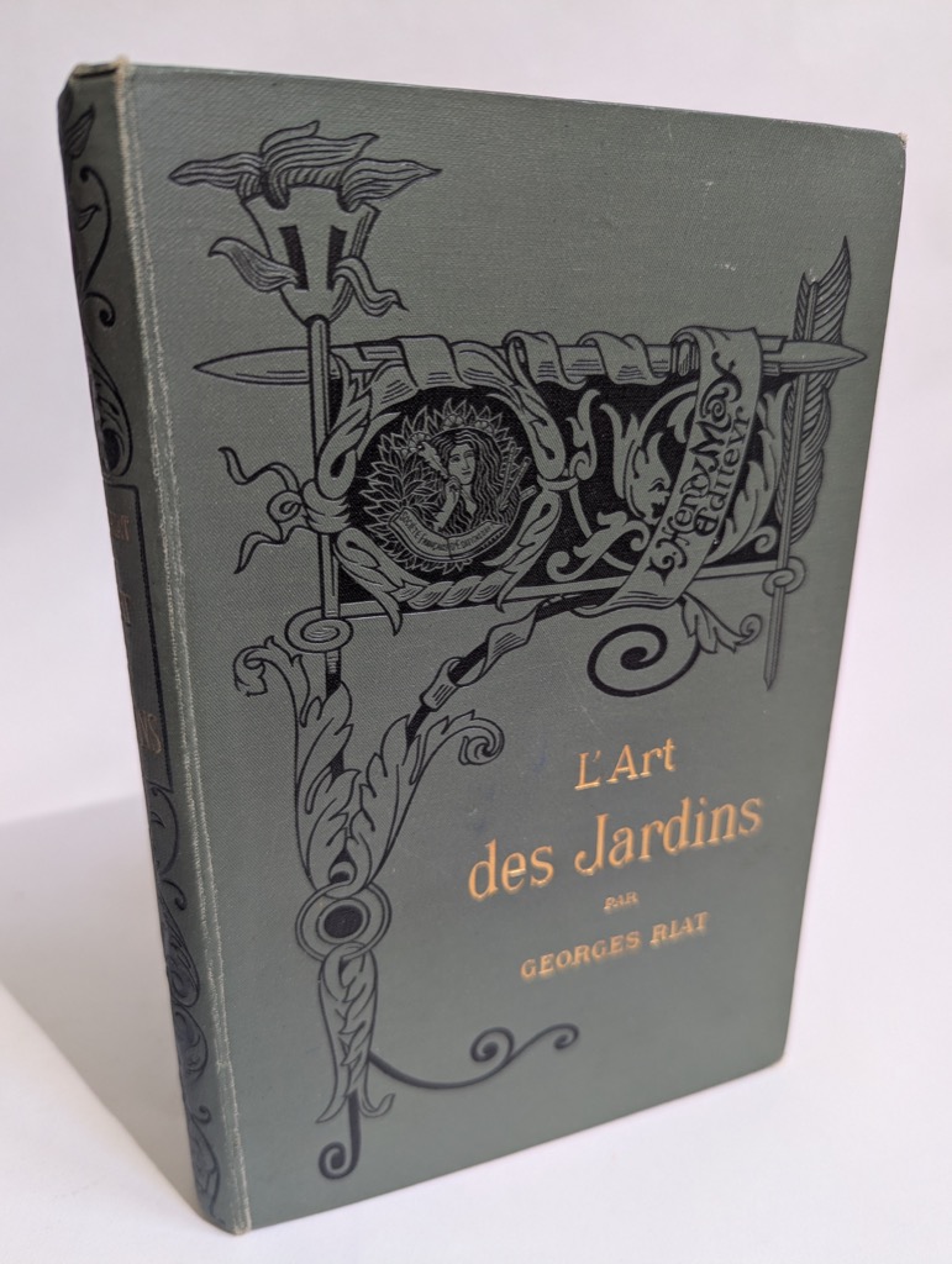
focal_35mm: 24
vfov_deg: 71.5
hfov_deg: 56.9
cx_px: 476
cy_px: 632
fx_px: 878
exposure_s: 1/70.3
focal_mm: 6.81
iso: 111
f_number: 1.85
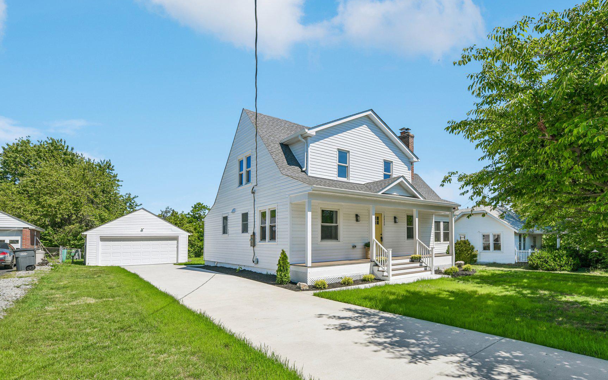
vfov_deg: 68.0
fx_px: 282
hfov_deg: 93.5
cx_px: 355
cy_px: 188
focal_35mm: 17
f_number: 8
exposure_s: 1/320
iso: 100
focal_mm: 14
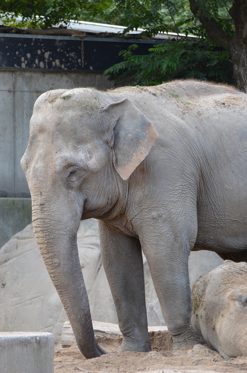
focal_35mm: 255
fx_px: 2637
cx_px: 124
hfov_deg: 5.4
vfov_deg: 8.1
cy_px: 186
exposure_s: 1/160
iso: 800
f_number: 5
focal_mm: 170
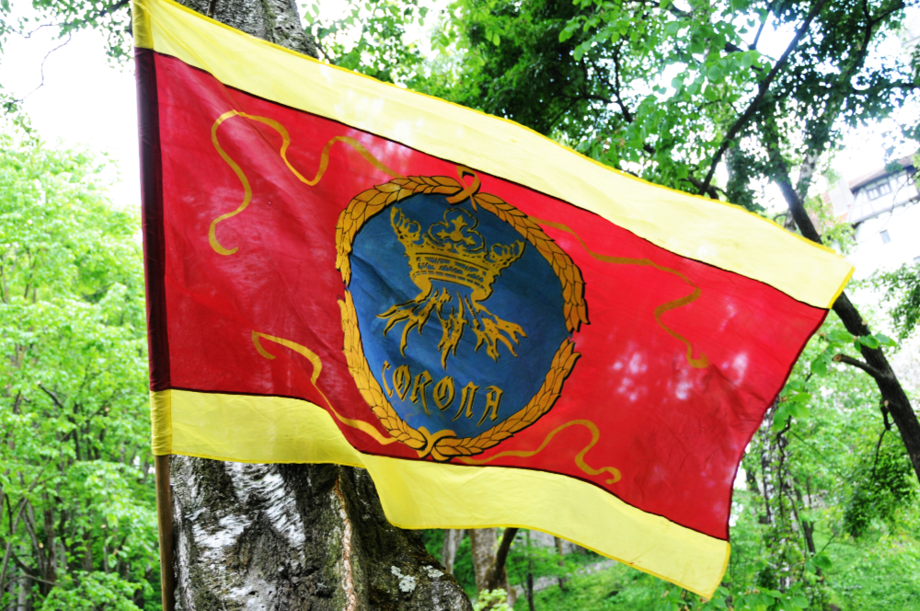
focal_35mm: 39
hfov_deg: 49.6
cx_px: 460
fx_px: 995
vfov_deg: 34.1
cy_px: 306
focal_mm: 26
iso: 320
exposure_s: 1/200
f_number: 3.8
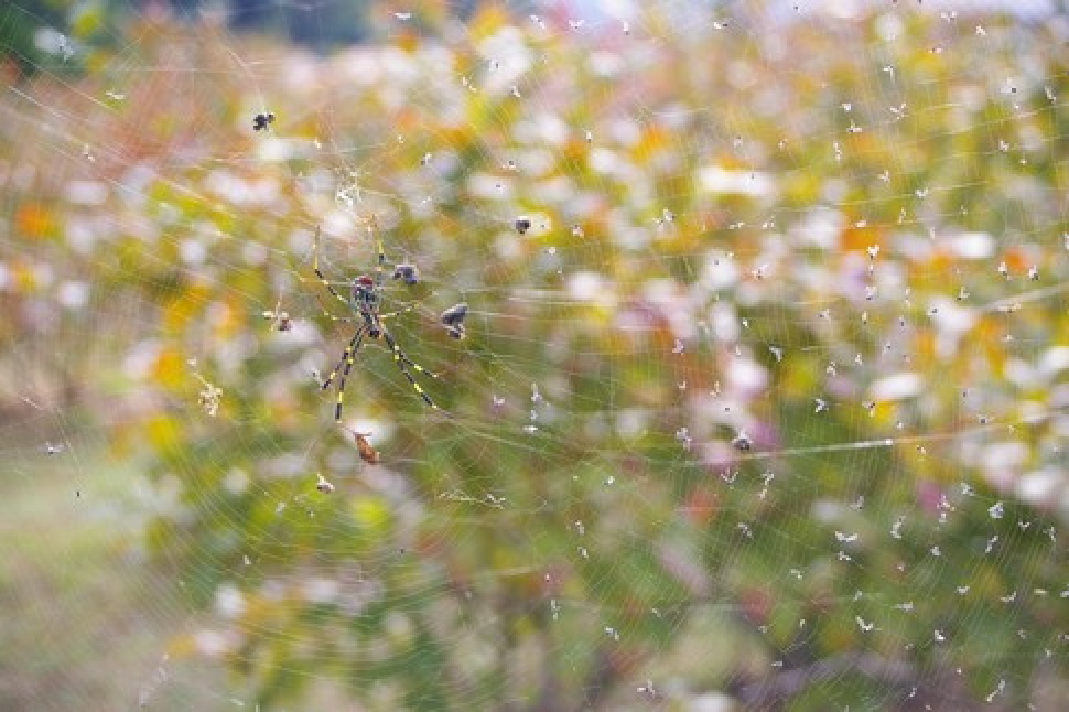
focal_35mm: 75
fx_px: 2226
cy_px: 356
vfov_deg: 18.2
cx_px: 534
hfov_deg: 27.0
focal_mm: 50
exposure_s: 1/180
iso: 200
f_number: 8
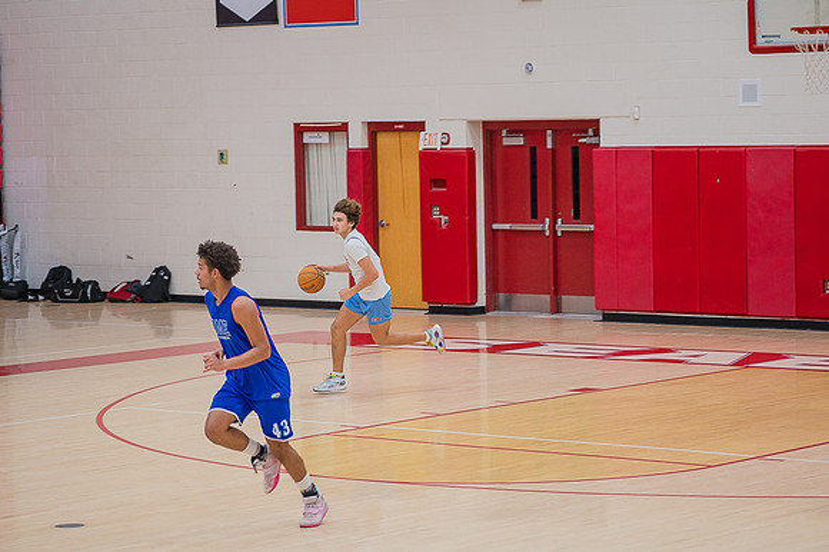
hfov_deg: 17.2
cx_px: 414
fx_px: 2734
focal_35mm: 119
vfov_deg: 11.5
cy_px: 276
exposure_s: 1/250
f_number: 4.8
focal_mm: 112
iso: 1000
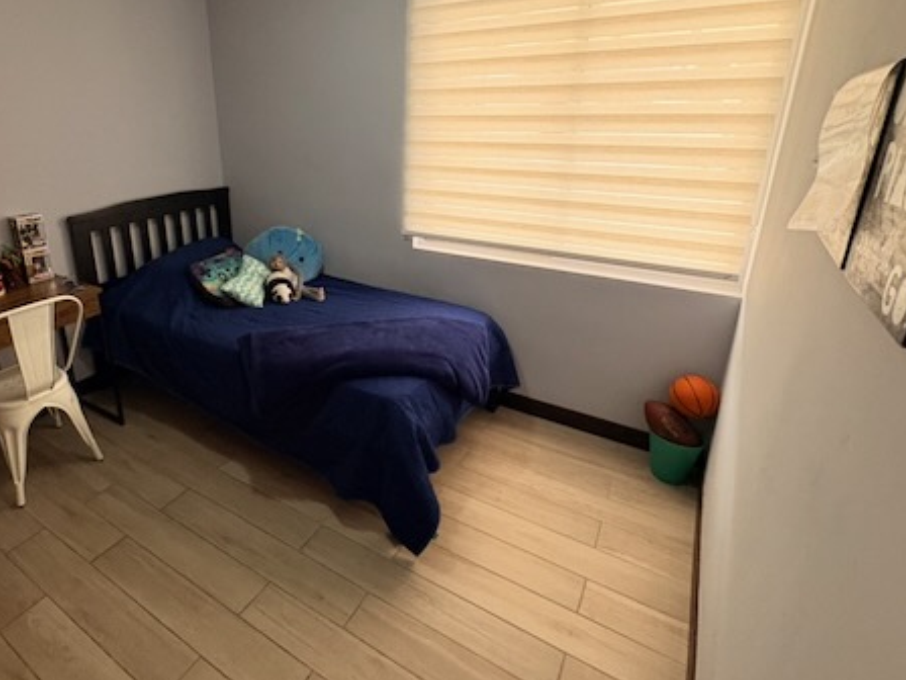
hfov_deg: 80.4
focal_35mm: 20
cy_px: 273
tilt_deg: -18.2
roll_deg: +1.7
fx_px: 523
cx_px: 346
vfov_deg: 65.4
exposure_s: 1/60
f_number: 2.2
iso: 500
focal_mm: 2.22
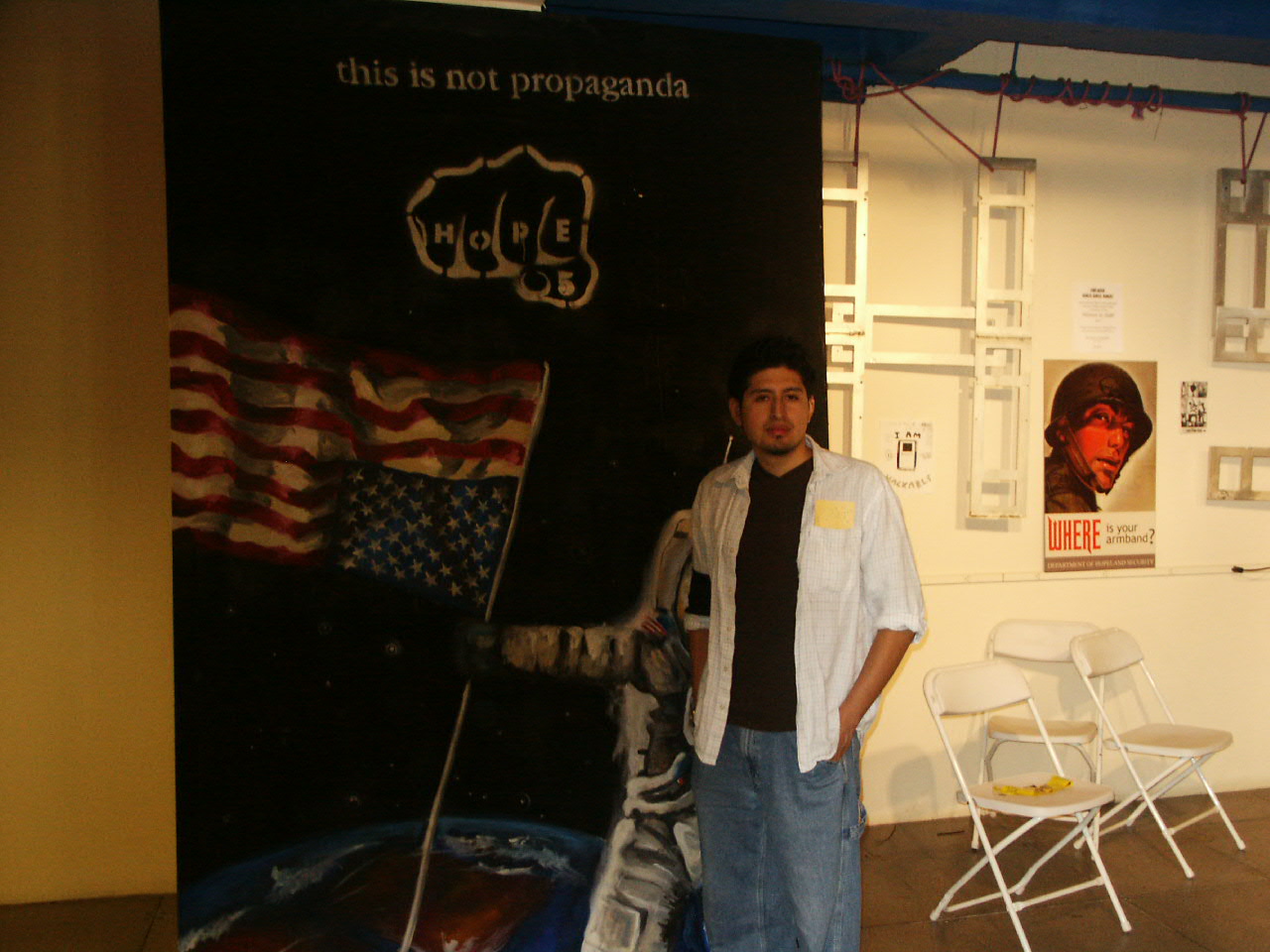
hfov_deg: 52.6
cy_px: 476
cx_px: 635
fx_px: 1284
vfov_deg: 40.7
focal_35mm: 35
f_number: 3
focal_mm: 7.2
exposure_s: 1/45
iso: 200
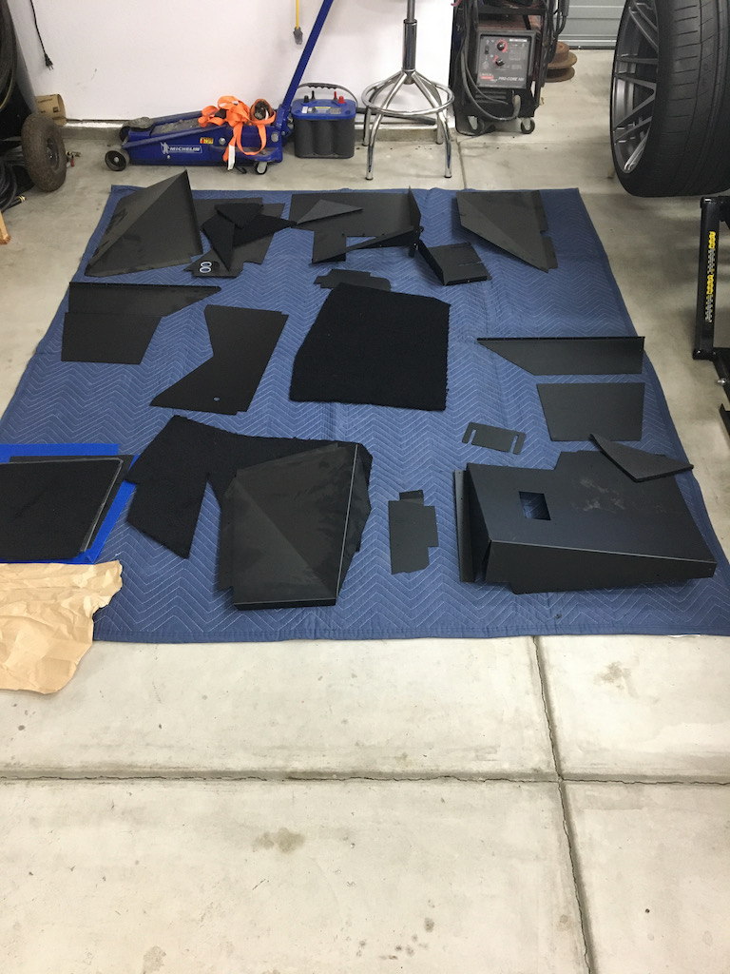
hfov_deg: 48.2
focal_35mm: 29
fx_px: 815
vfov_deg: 61.7
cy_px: 487
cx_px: 365
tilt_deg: -45.5
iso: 200
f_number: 2.2
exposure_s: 1/30
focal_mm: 4.15
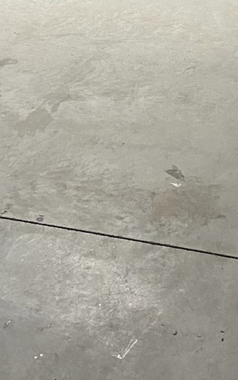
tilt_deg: -12.7
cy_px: -140
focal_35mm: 92
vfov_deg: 20.3
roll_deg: +4.3
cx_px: 205
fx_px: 954
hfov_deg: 14.1
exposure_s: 1/85
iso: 125
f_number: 1.8
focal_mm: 4.25
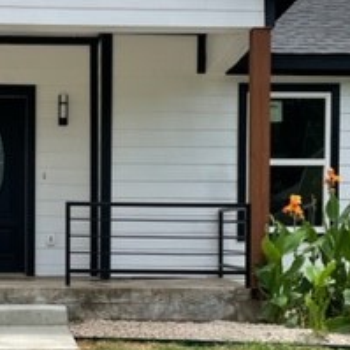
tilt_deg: -0.2
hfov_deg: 22.9
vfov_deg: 23.2
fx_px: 847
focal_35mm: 74
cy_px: 250
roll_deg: -0.3
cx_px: 55
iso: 32
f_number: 1.6
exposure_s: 1/4132
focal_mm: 4.2
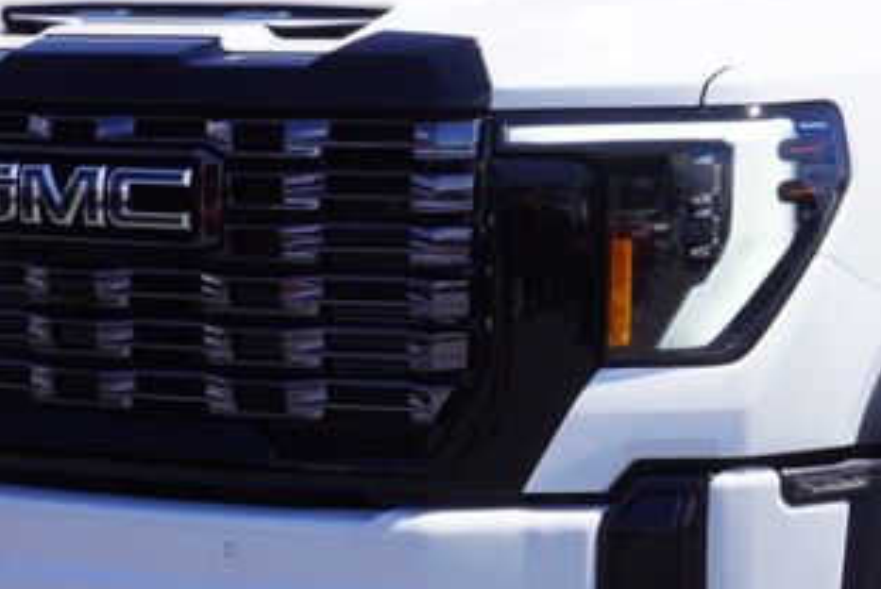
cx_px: 1085
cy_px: 362
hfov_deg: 11.0
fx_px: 4474
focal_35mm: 183
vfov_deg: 7.5
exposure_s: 1/125
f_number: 11
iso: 100
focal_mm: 37
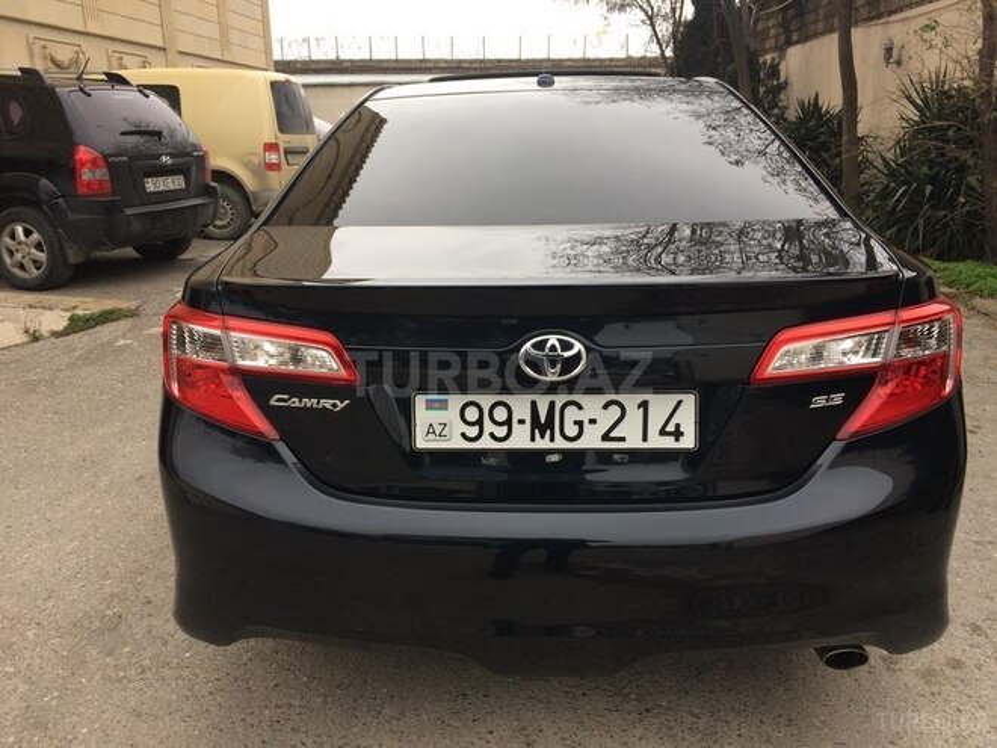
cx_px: 498
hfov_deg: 61.7
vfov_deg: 48.2
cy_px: 374
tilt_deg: -15.8
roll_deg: +0.6
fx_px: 835
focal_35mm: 29
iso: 32
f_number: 2.2
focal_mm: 4.15
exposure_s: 1/115
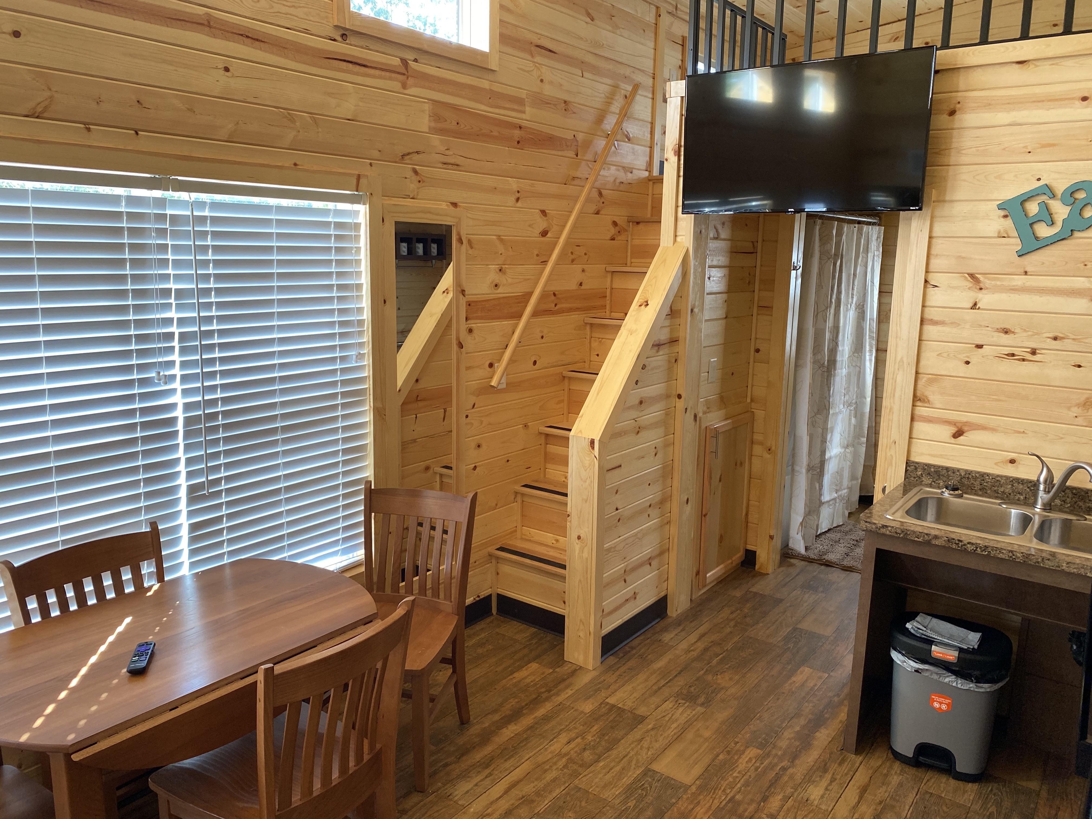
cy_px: 410
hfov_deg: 67.3
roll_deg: -1.4
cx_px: 546
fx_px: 820
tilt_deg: -11.4
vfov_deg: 53.1
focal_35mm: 26
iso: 125
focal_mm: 4.25
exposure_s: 1/105
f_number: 1.8
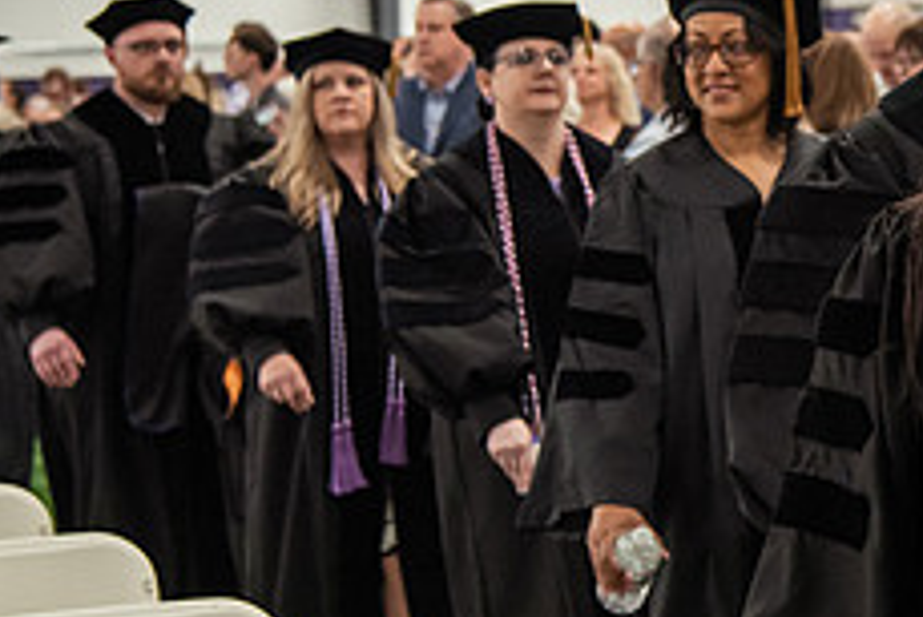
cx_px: 1032
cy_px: 264
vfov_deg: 9.9
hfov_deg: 14.4
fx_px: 3566
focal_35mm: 139
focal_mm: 55
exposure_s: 1/125
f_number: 4
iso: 2000
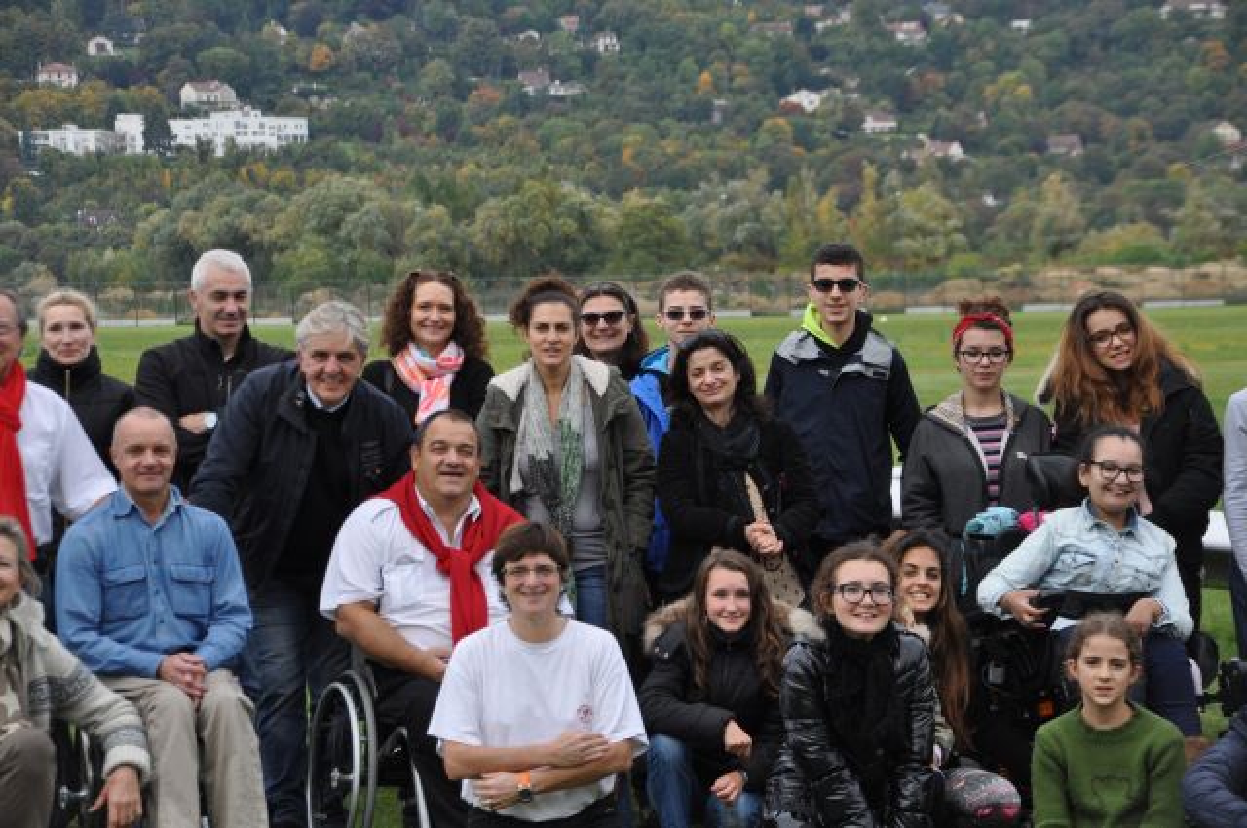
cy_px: 414
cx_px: 624
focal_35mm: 135
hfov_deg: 15.2
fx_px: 4670
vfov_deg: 10.1
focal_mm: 90
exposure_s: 1/500
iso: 280
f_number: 5.6
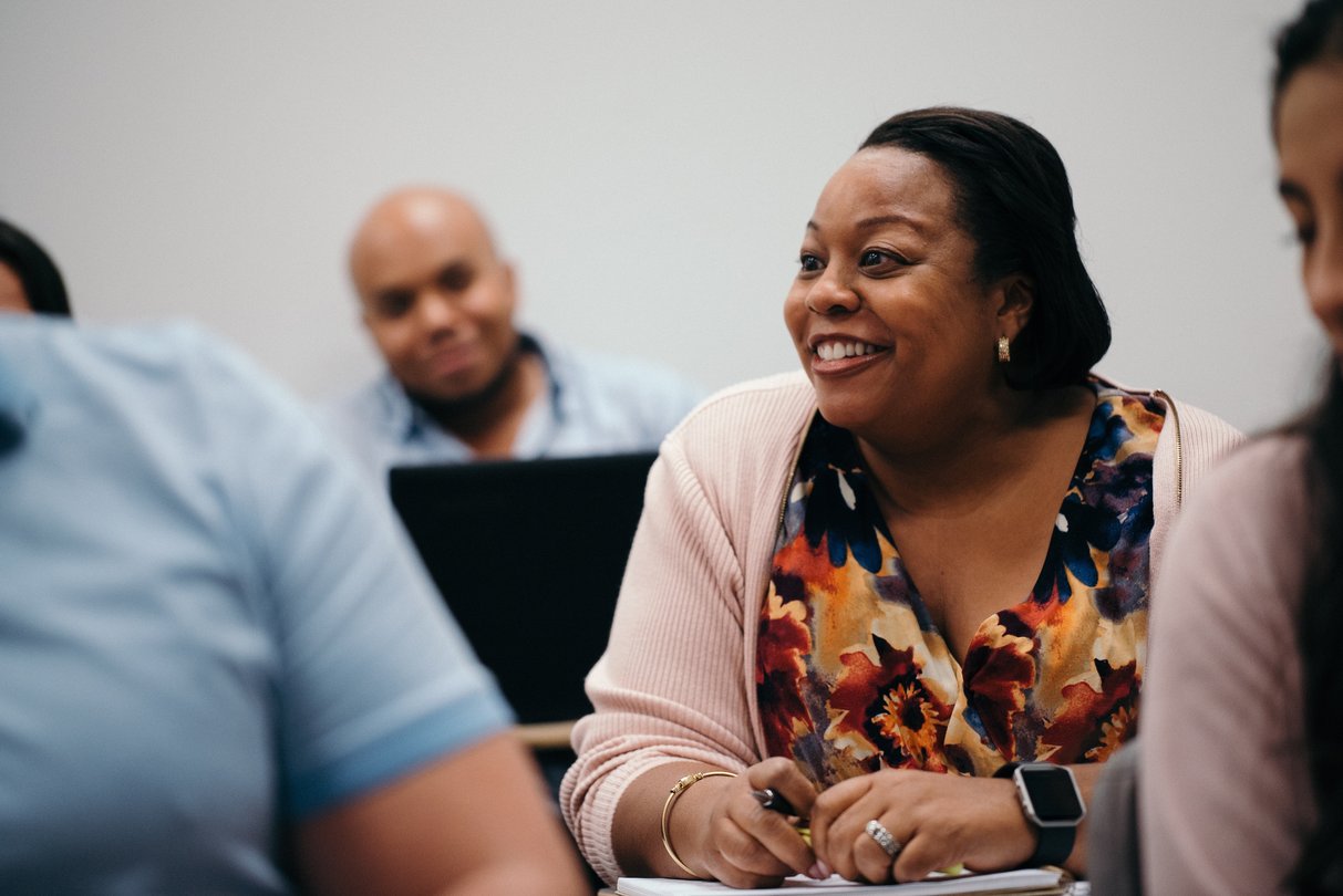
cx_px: 672
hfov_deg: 20.4
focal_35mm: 100
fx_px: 3732
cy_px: 448
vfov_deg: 13.7
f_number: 2.8
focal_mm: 100
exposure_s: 1/320
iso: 1250
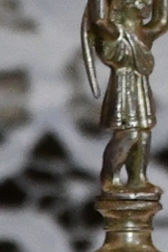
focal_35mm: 959
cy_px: -66
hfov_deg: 1.4
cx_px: 132
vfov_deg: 2.2
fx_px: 6721
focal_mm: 140
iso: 3200
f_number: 5.6
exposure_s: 1/125
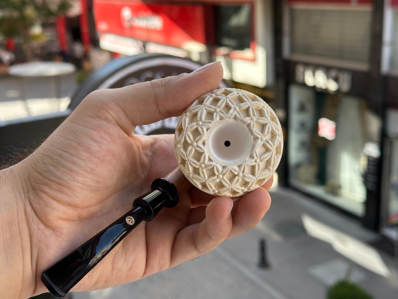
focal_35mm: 48
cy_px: 150
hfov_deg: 39.7
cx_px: 199
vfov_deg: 30.3
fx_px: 552
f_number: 1.78
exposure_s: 1/549
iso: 64
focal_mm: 6.86
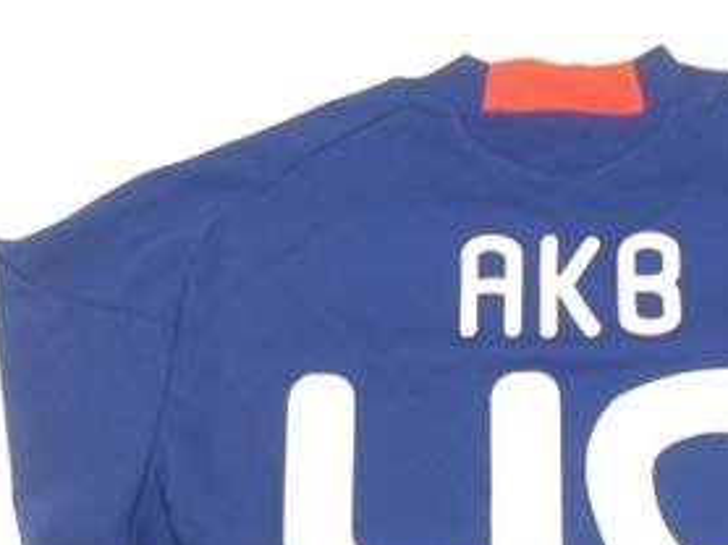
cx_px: 566
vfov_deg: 20.9
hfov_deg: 28.5
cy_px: 582
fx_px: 1408
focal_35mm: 67
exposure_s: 1/24.3
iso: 200
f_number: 2.9
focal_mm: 5.7
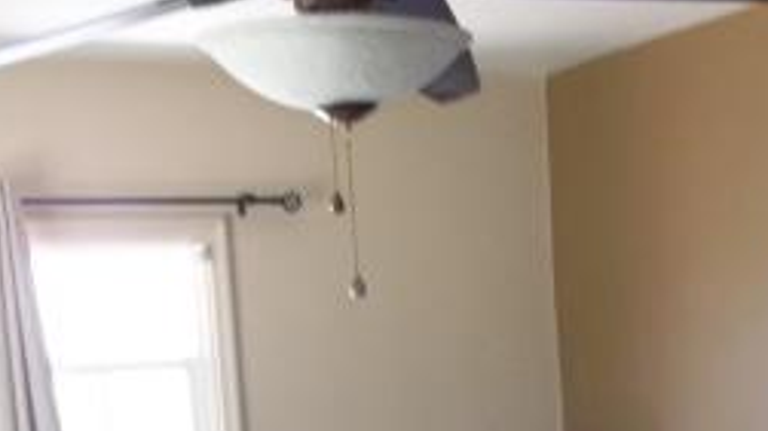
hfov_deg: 23.9
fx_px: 1812
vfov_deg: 12.6
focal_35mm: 89
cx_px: 456
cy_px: 724
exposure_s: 1/40
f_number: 2.9
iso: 160
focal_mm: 5.7
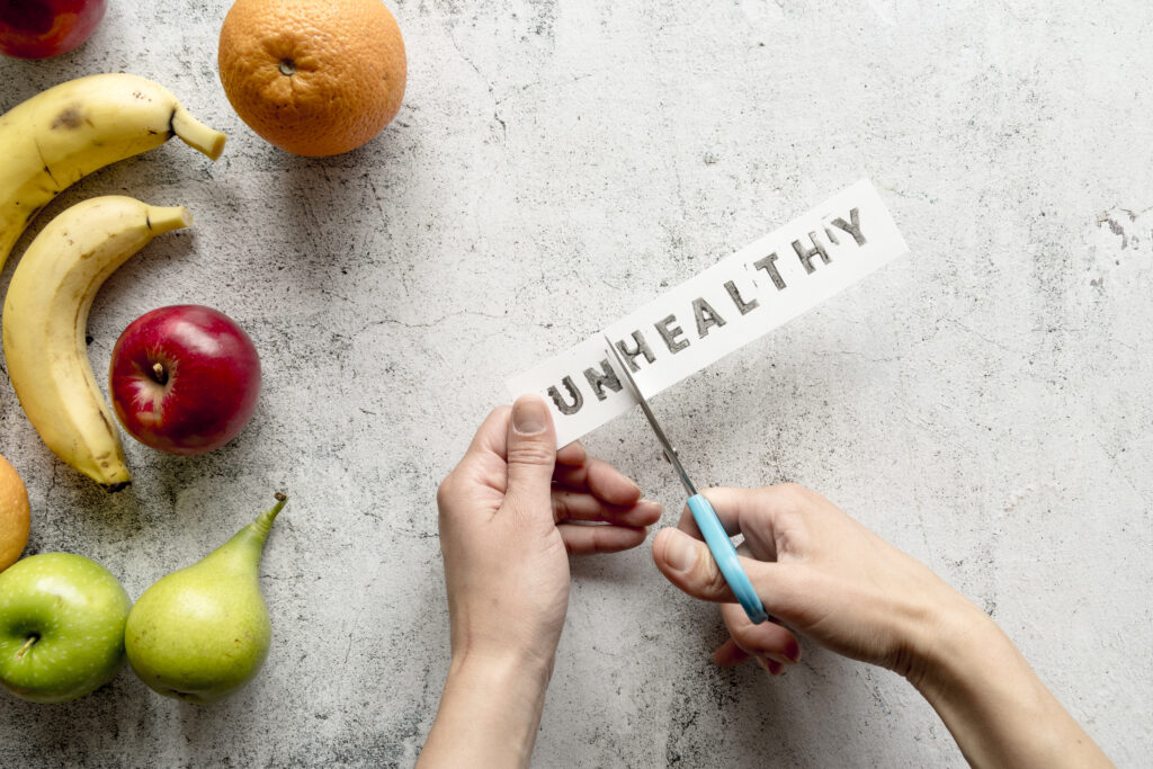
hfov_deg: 57.2
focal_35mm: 33
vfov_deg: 40.0
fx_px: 1057
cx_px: 576
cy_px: 384
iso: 100
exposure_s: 1/8
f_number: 14
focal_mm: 33
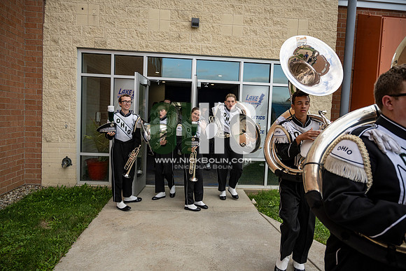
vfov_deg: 53.2
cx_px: 203
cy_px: 136
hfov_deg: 73.7
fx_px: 271
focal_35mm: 24
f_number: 4
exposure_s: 1/800
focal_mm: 24
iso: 400
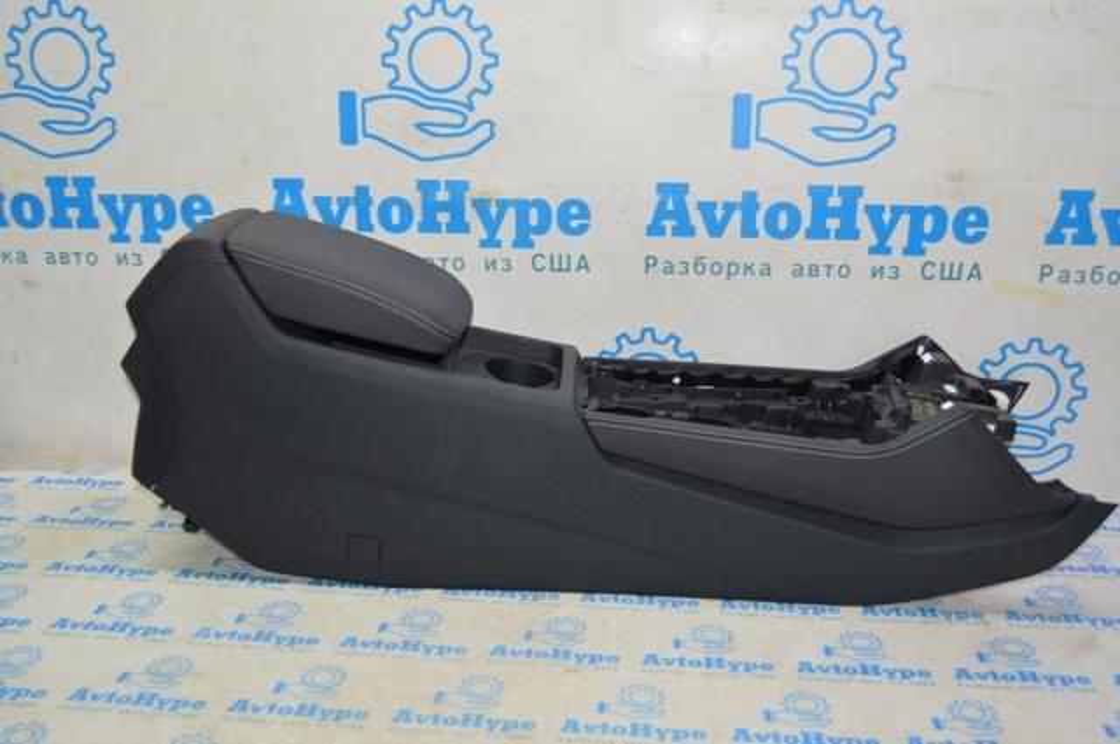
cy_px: 372
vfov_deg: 34.1
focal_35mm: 39
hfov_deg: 49.6
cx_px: 560
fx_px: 1212
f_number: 4
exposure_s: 1/60
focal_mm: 26
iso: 400
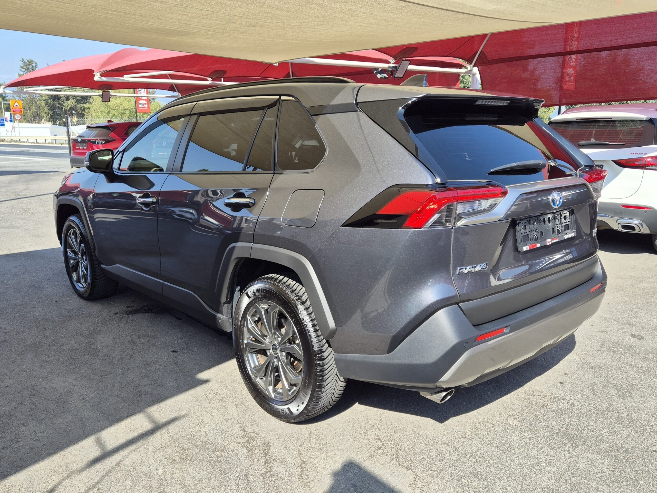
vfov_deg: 58.9
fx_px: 436
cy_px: 246
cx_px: 328
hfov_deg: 73.9
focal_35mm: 23
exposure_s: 1/656
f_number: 1.8
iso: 25
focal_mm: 5.4
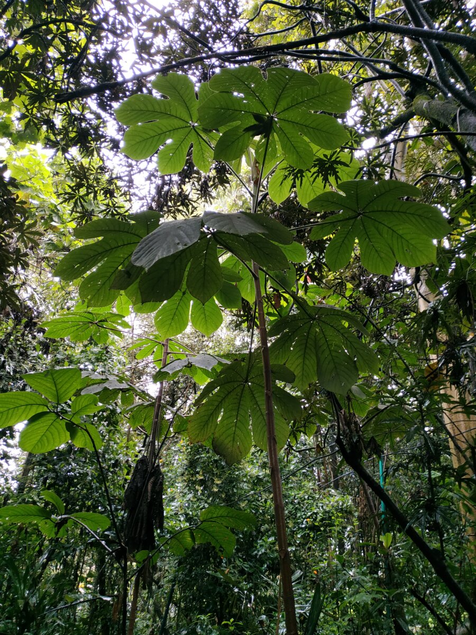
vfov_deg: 71.6
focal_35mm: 24
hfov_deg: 56.8
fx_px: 440
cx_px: 238
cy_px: 318
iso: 250
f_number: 1.9
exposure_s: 1/30
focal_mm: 3.94
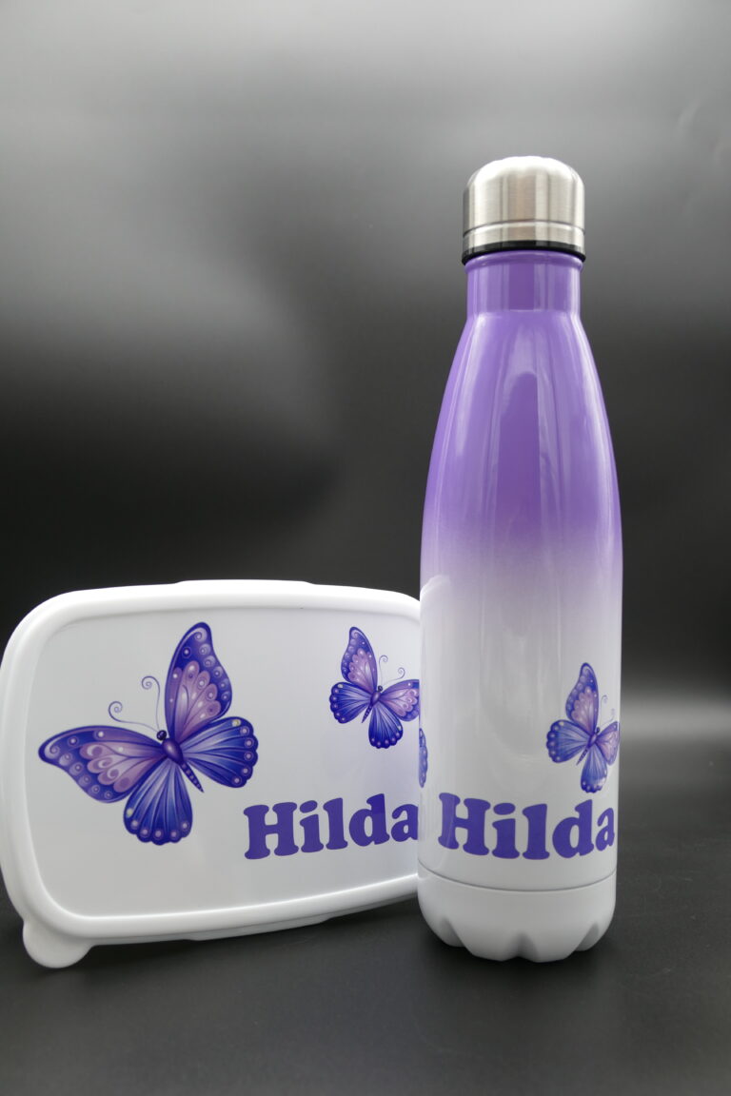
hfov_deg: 35.9
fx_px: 1127
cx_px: 366
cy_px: 548
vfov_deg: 51.9
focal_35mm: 37
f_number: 3.1
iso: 250
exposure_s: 1/80
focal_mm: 13.43
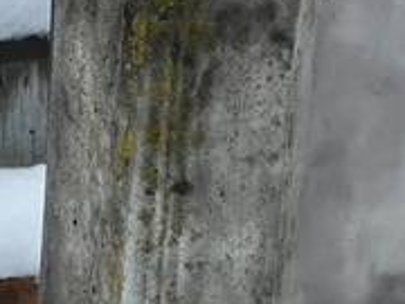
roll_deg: -6.3
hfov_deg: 5.7
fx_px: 4001
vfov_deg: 4.3
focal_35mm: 342
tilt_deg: -24.2
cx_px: 713
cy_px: 410
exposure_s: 1/95
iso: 200
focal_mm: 9
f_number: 2.8
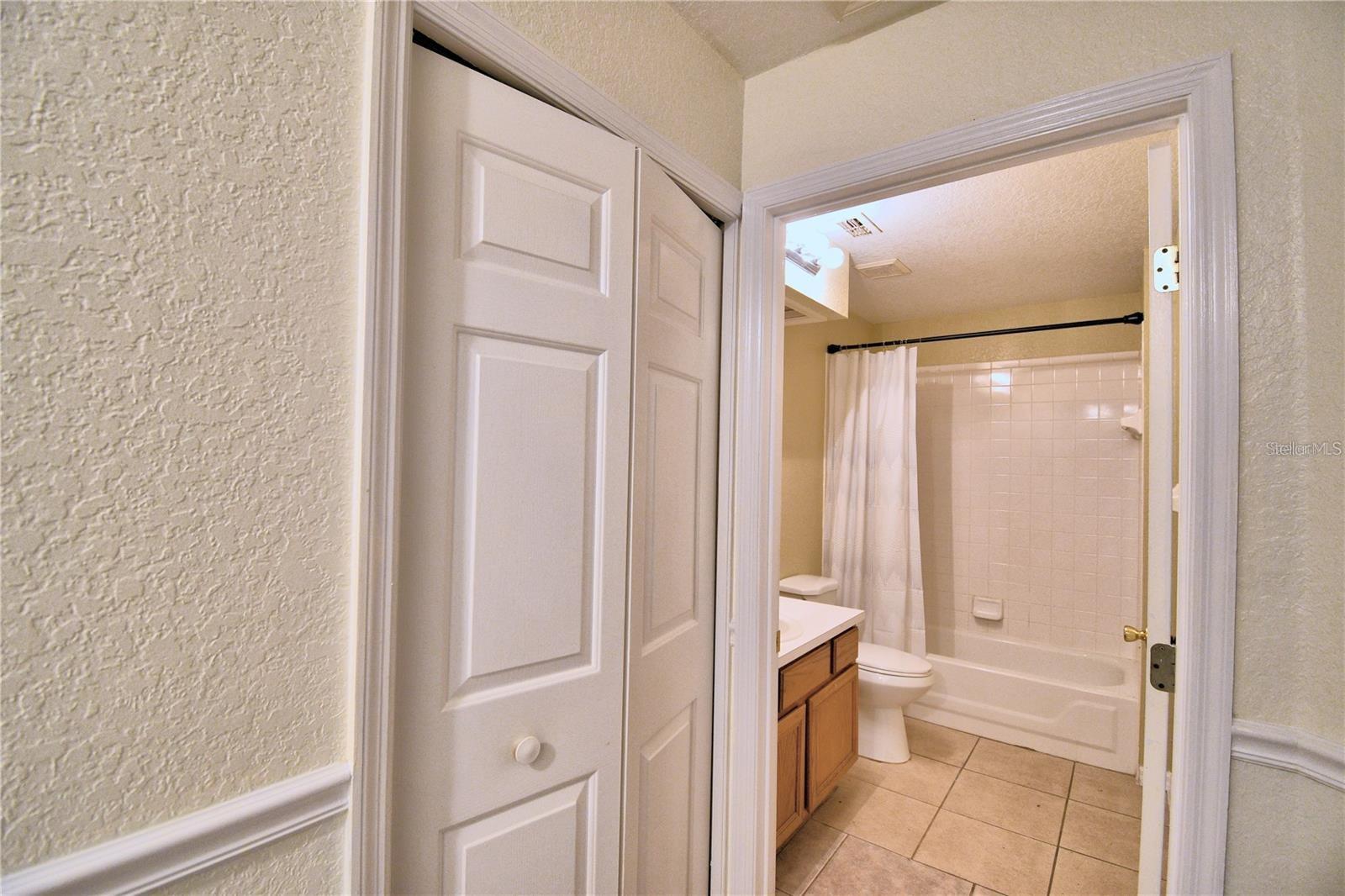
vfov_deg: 77.3
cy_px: 448
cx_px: 672
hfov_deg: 100.4
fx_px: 560
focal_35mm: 15
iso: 450
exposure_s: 1/30
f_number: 4.5
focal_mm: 10
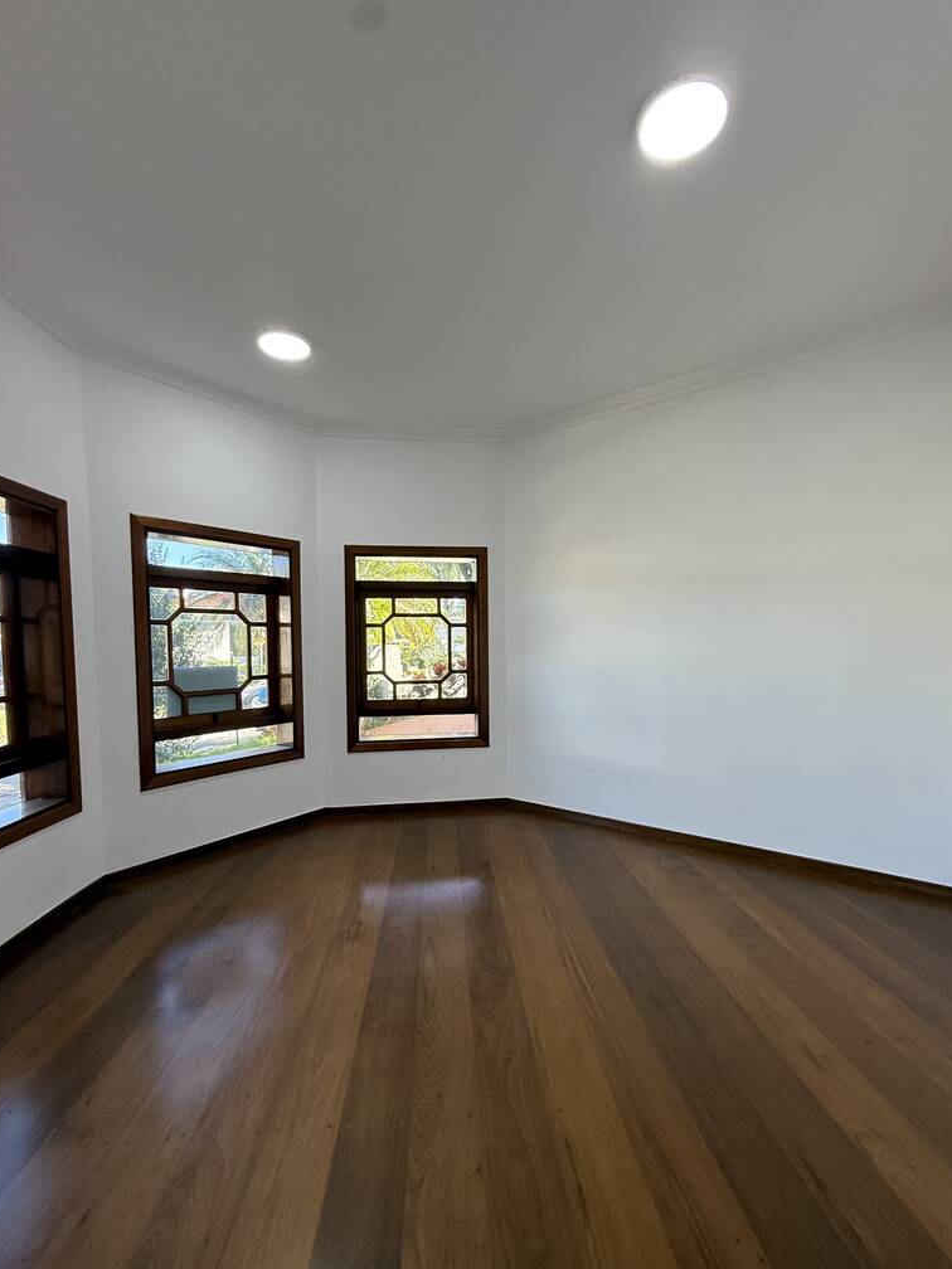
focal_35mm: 15
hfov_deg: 81.7
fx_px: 550
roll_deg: -2.5
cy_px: 670
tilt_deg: -0.9
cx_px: 481
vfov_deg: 98.1
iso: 125
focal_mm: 2.22
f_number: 2.2
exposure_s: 1/120
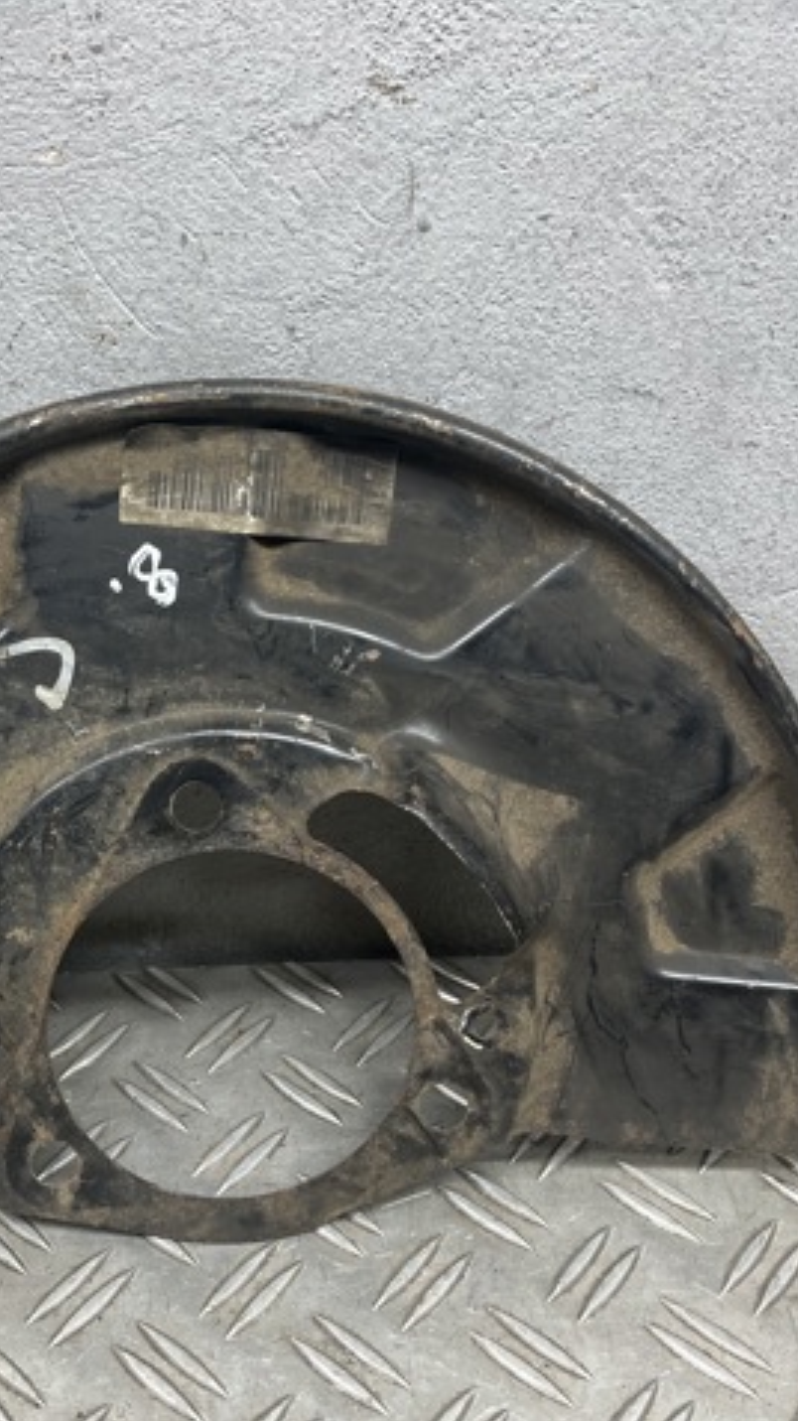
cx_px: 167
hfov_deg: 30.5
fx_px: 1431
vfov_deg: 52.8
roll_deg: +1.8
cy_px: 710
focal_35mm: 38
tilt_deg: -36.7
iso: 64
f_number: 1.6
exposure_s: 1/100
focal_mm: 5.1
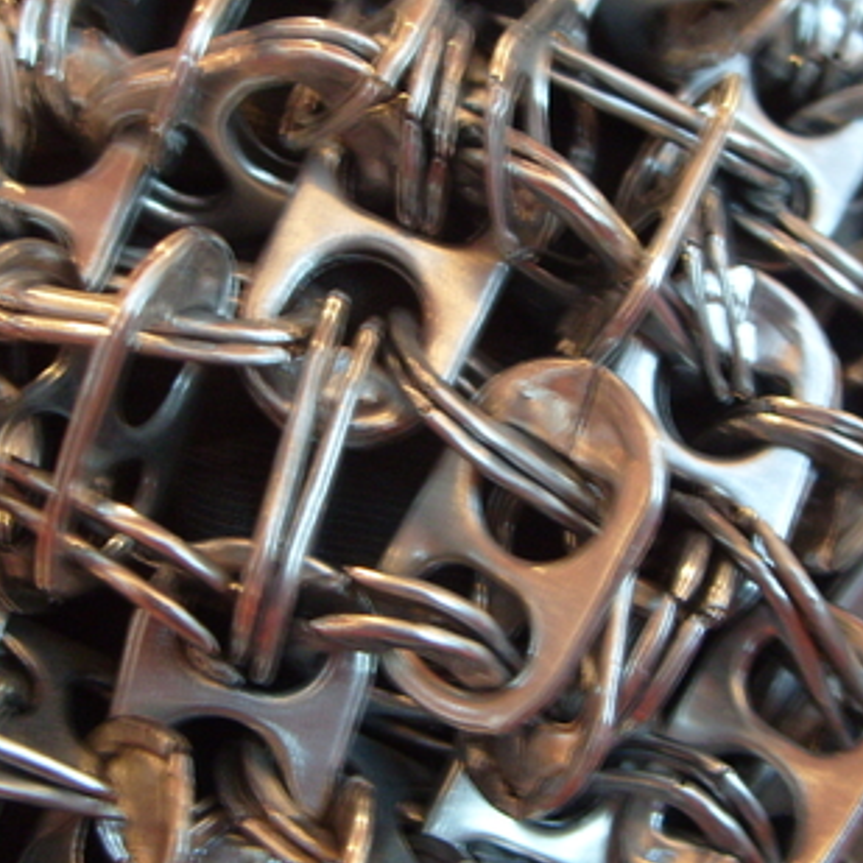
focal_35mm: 64
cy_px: 394
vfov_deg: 26.9
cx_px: 377
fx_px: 1805
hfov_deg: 26.9
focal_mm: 7.8
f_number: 2.8
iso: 200
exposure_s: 1/6
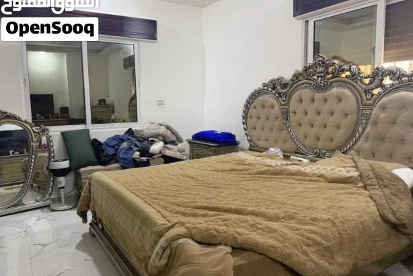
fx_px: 298
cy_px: 138
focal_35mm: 26
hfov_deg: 69.3
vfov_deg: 49.6
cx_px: 200
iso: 250
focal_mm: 6.76
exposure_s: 1/50
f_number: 1.78
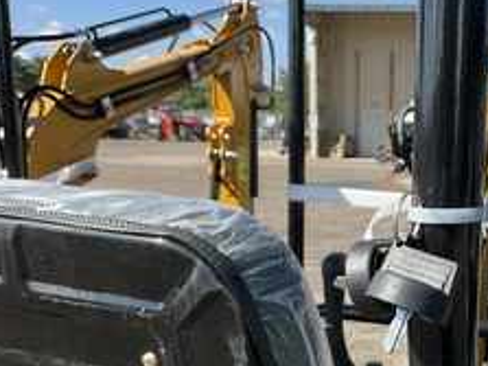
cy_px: 281
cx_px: 425
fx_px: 733
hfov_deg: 35.0
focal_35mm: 52
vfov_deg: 27.6
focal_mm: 3
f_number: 1.8
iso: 25
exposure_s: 1/842
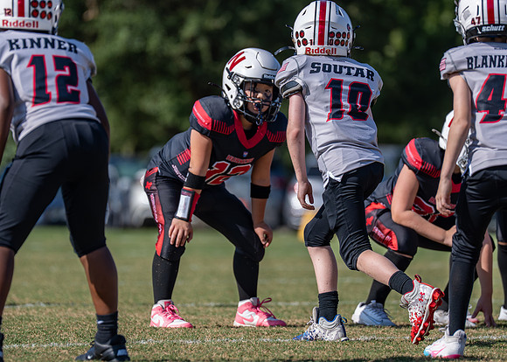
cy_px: 153
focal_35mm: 392
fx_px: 5639
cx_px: 264
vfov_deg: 3.7
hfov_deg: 5.1
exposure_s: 1/2000
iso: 100
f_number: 2.8
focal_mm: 200
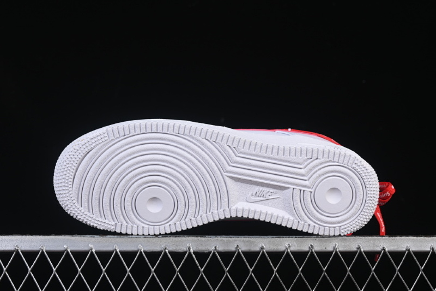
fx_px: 908
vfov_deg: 18.2
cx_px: 218
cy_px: 146
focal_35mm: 75
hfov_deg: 27.0
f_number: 8
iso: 160
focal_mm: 50
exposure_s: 1/100
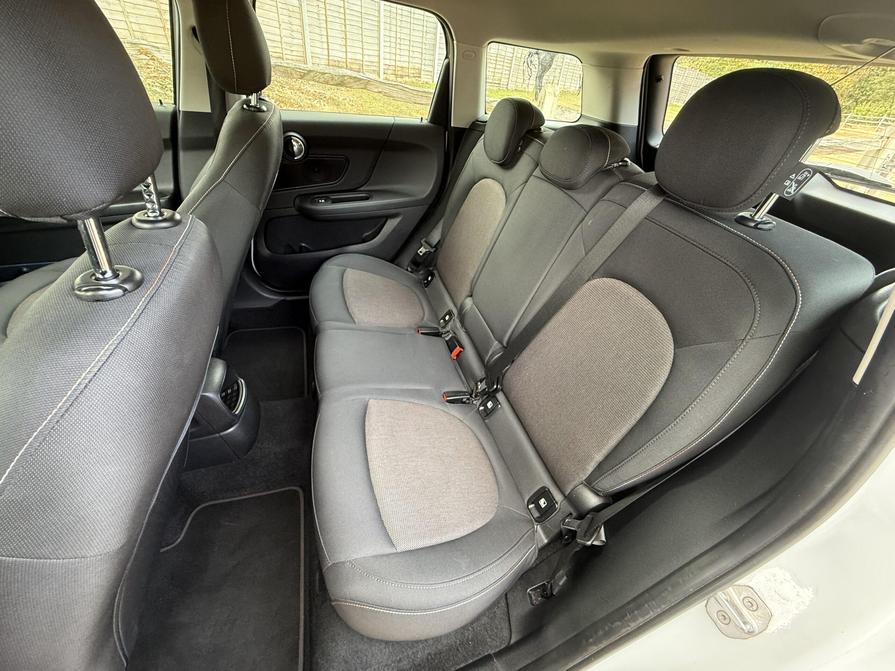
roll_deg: -6.4
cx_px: 448
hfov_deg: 102.1
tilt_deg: -34.1
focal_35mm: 14
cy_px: 336
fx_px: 362
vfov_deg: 85.7
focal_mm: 2.22
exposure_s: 1/64
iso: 320
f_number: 2.2
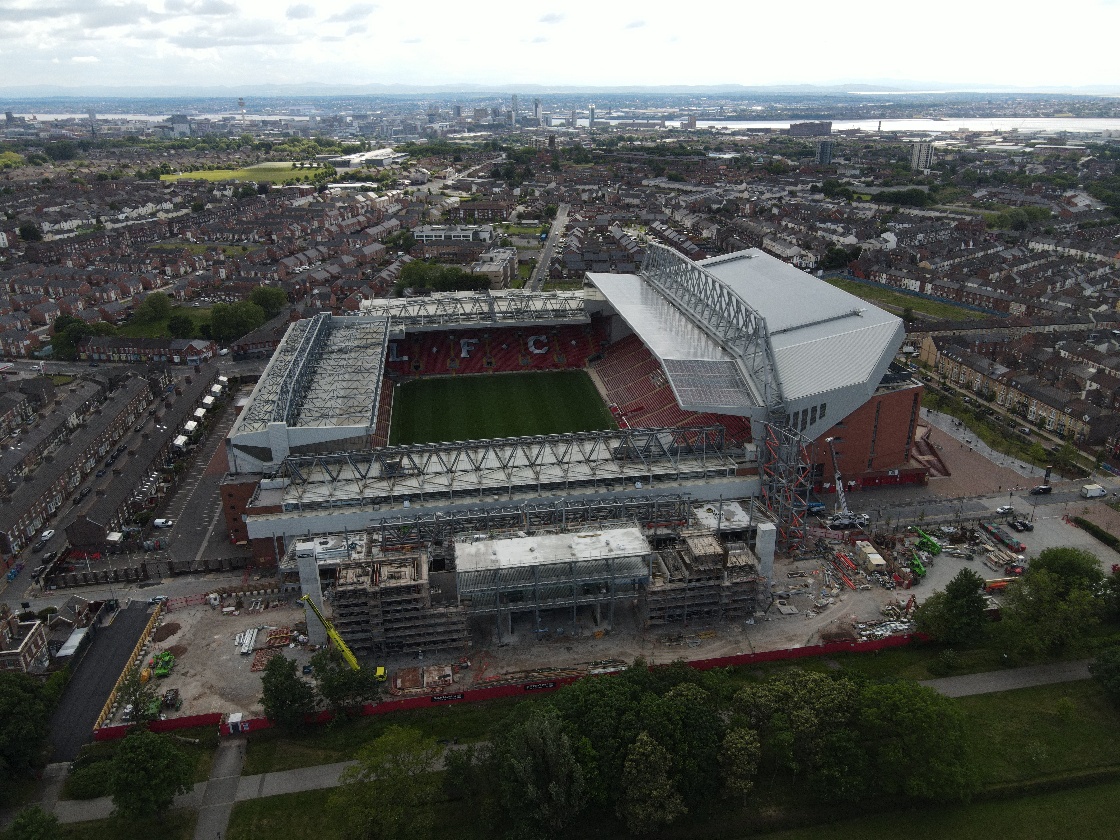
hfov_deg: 71.6
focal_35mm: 24
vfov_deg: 56.8
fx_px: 777
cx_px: 560
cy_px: 420
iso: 100
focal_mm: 4.5
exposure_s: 1/500
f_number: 2.8
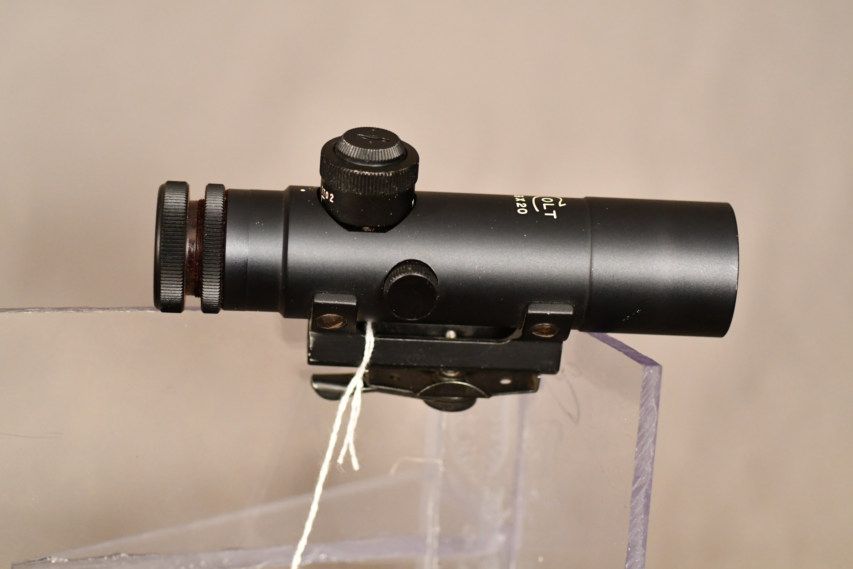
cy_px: 284
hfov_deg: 22.6
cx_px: 426
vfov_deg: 15.2
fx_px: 2132
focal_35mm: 90
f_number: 3.2
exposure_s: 1/250
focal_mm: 60
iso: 3200
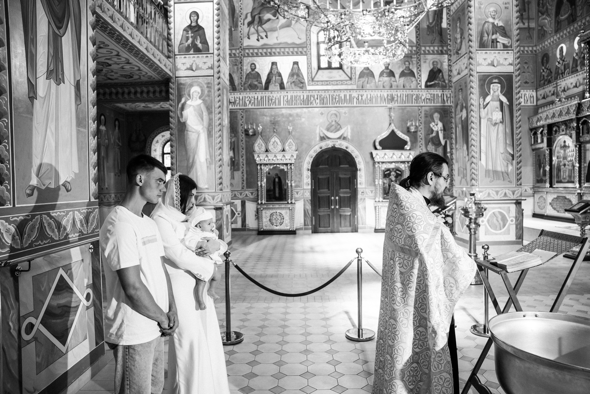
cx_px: 295
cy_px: 197
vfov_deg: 53.1
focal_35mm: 24
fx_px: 393
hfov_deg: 73.7
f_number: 3.2
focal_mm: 24
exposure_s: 1/125
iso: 1600
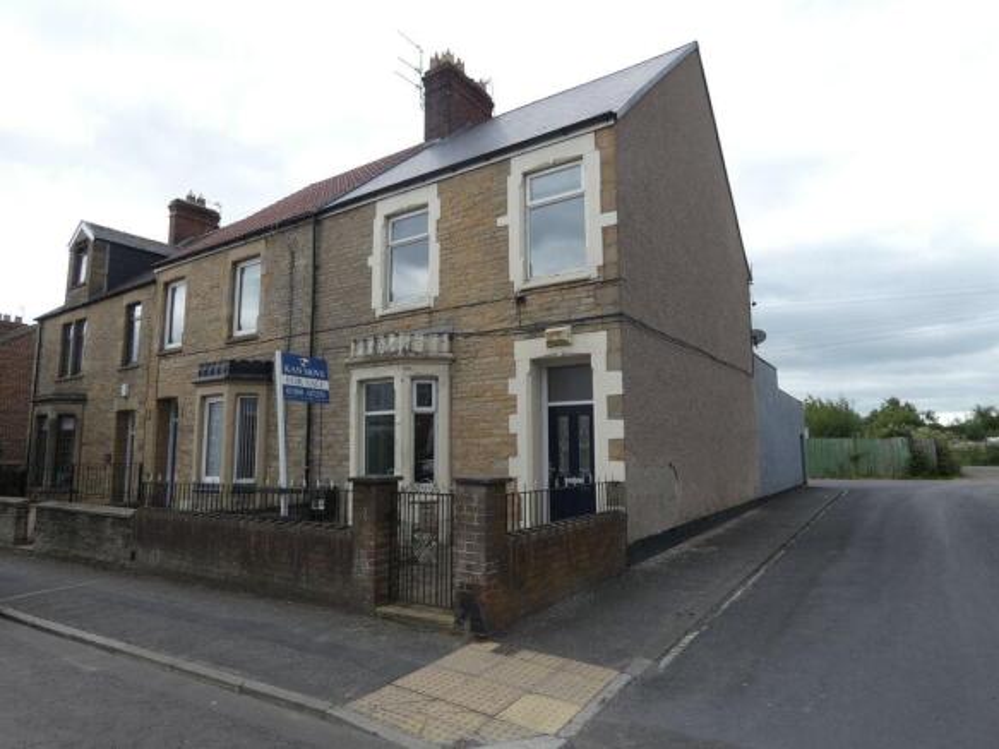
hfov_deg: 81.8
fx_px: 577
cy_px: 374
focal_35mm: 20
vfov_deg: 66.0
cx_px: 500
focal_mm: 3.6
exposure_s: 1/320
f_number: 3.2
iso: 80
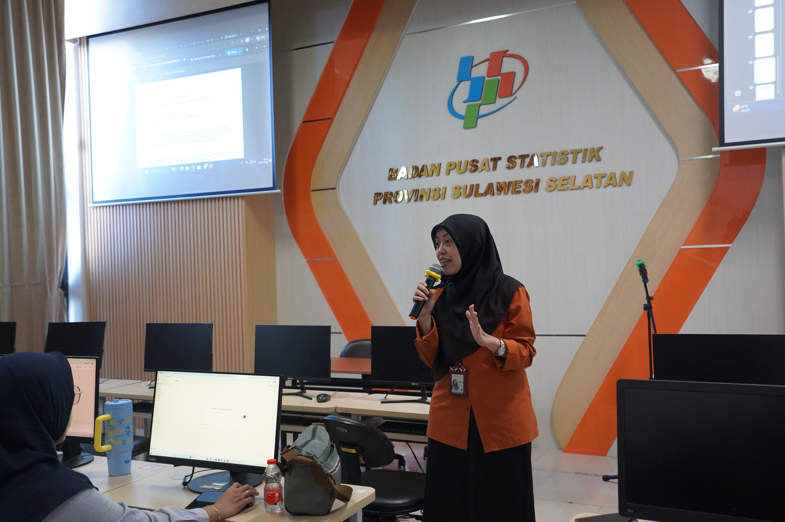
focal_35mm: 35
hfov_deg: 54.5
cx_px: 392
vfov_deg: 37.8
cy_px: 261
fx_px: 763
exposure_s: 1/160
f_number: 4
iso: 5000
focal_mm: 35
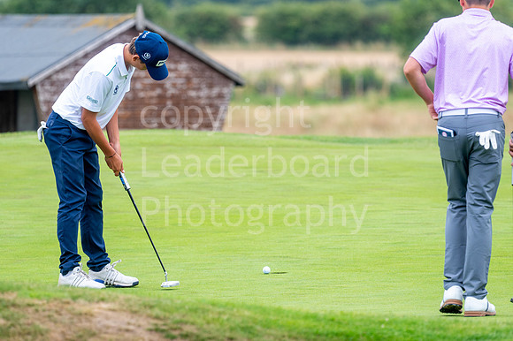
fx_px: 6409
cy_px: 170
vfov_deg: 3.1
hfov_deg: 4.6
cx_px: 256
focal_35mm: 450
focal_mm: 300
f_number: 5
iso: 250
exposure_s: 1/400
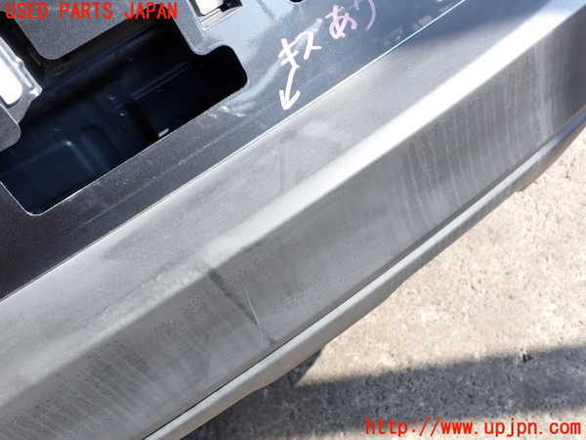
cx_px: 293
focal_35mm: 30
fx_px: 508
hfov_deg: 60.0
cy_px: 220
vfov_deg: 46.8
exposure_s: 1/160
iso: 100
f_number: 3.2
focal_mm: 5.4
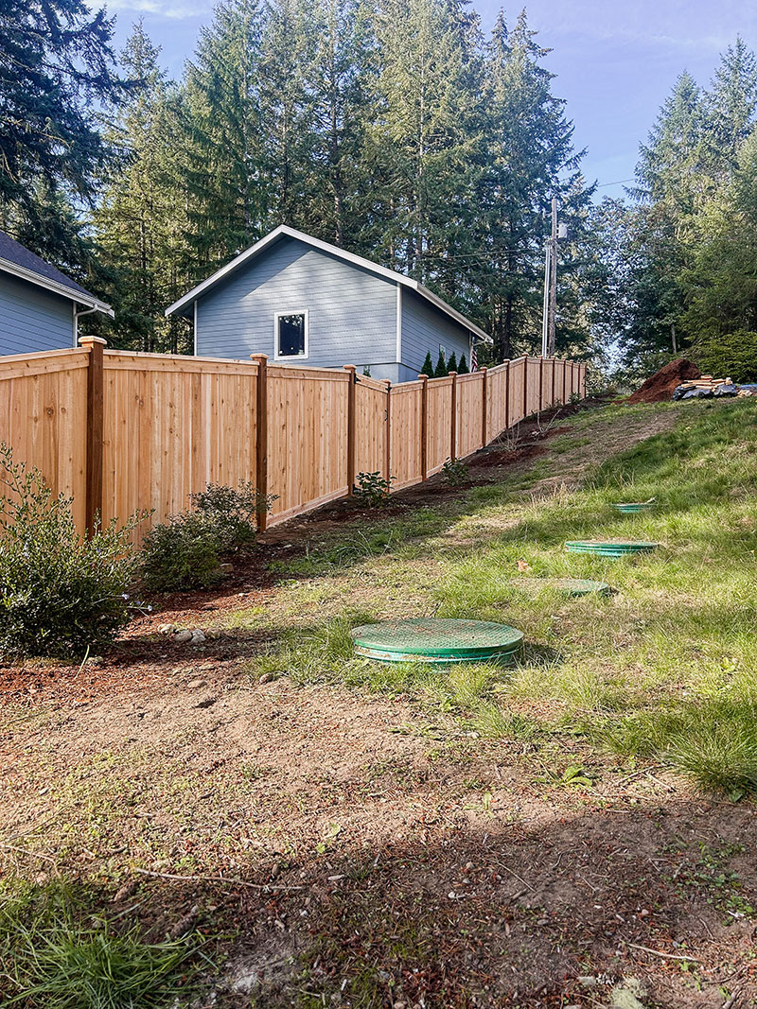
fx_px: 758
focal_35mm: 26
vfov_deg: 67.3
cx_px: 378
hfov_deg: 53.1
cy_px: 504
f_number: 1.5
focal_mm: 5.7
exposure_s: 1/470
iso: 50
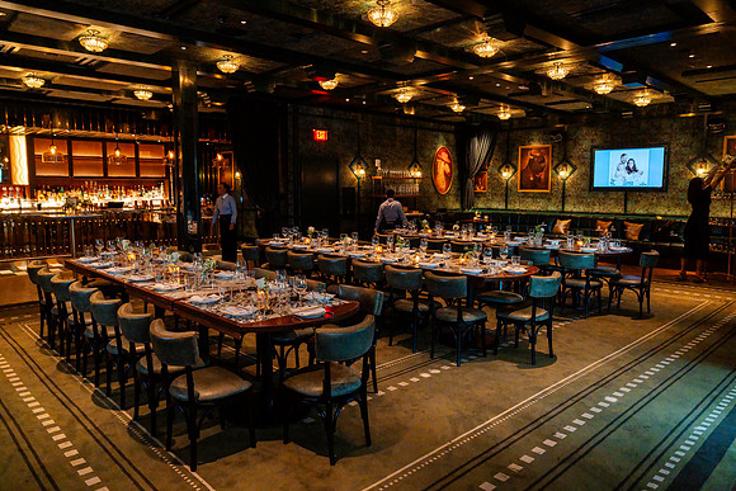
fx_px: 515
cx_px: 369
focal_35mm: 25
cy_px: 244
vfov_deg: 51.0
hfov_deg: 71.1
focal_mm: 24
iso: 12800
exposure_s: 1/125
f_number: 3.5
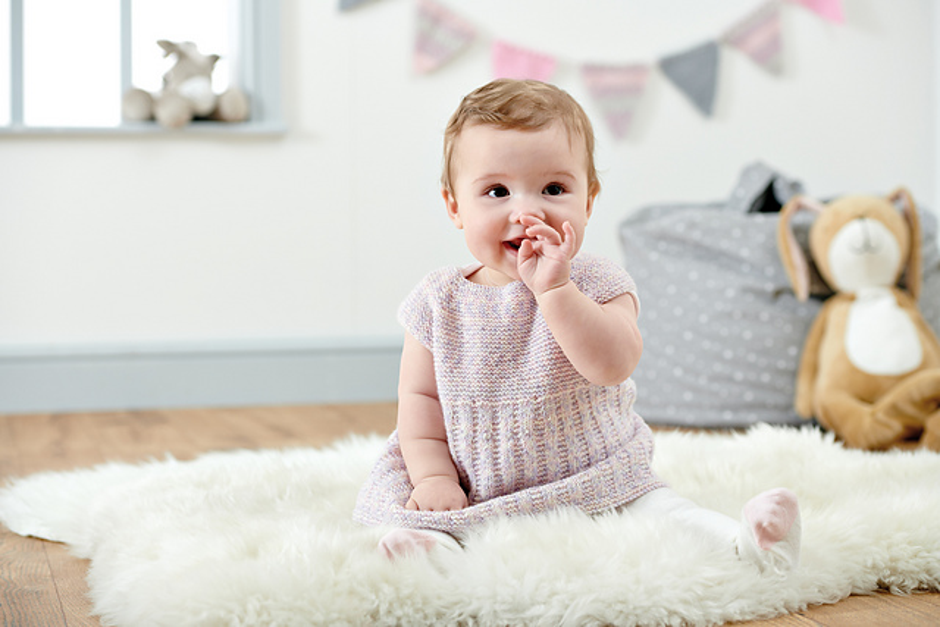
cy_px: 314
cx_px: 470
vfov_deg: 19.5
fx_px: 1828
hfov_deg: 28.8
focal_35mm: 70
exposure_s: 1/200
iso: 100
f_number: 4.5
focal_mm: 70
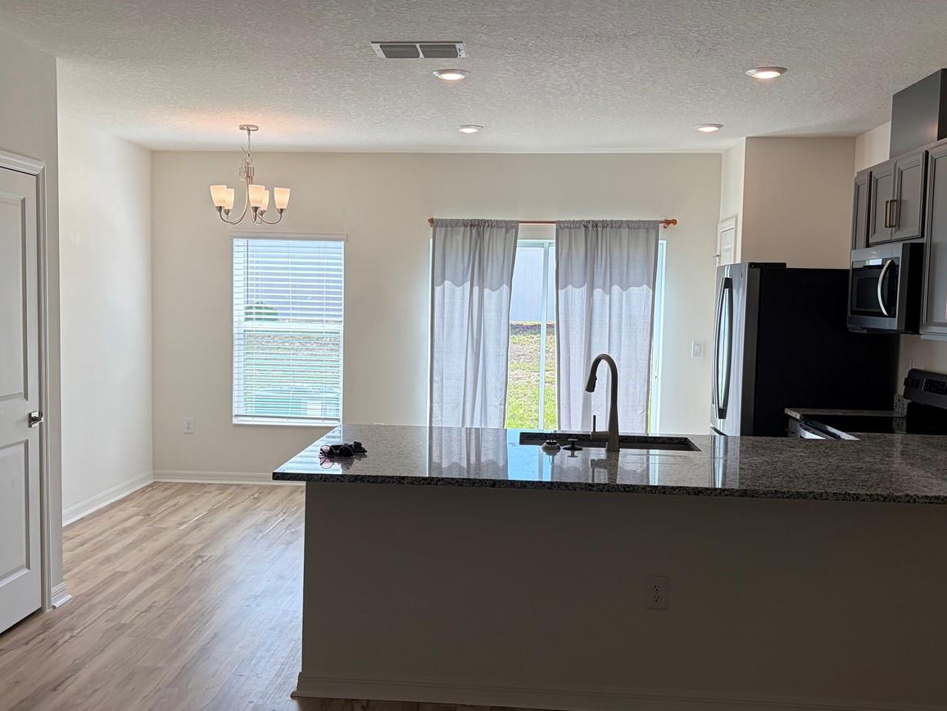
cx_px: 444
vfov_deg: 39.7
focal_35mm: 36
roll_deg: -0.8
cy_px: 364
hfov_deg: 51.3
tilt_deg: -3.3
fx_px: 985
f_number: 1.6
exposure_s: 1/373
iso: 50
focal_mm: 5.96
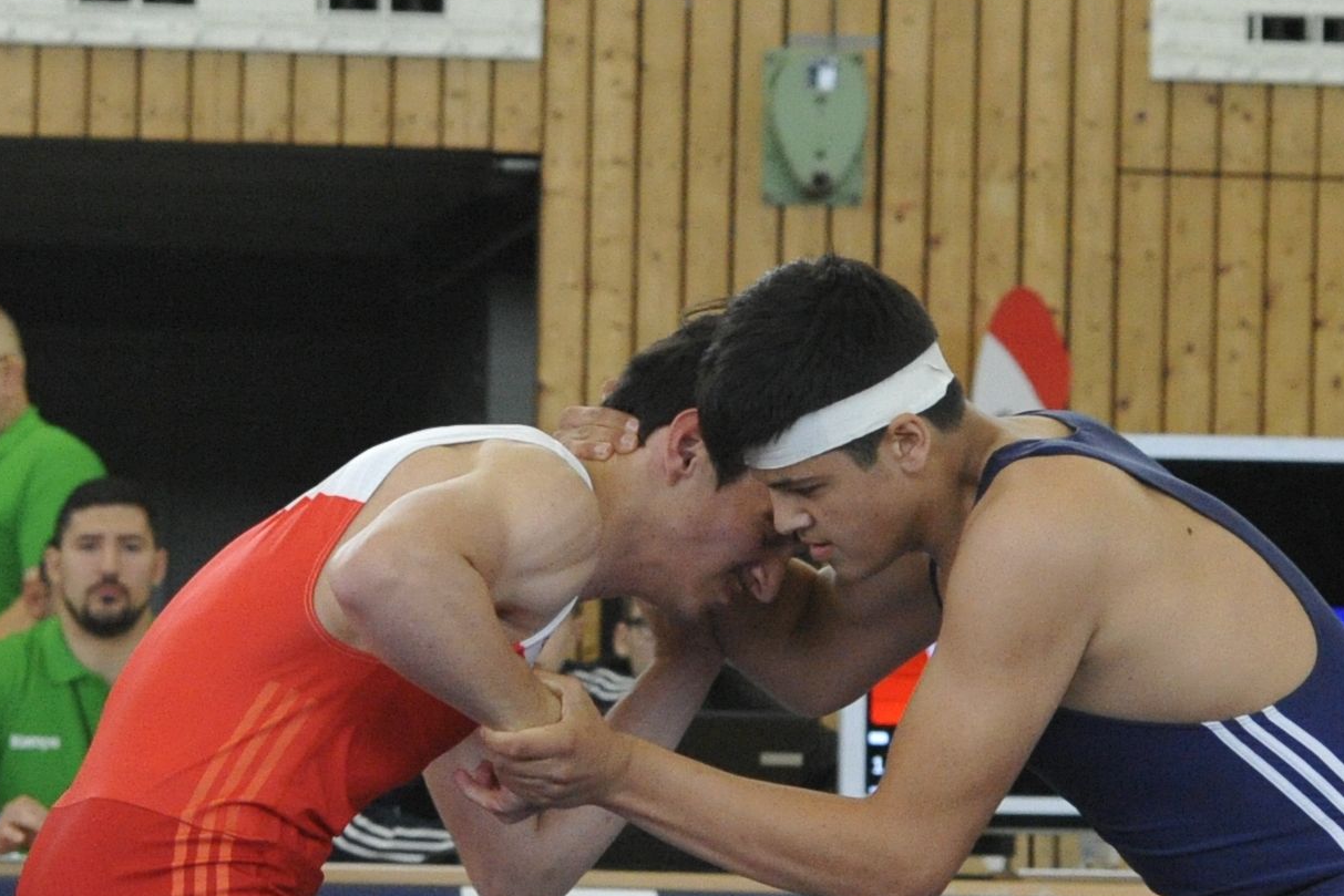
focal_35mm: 212
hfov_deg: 9.7
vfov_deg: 6.5
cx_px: 675
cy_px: 964
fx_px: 7915
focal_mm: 86
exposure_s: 1/640
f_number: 5
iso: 4000
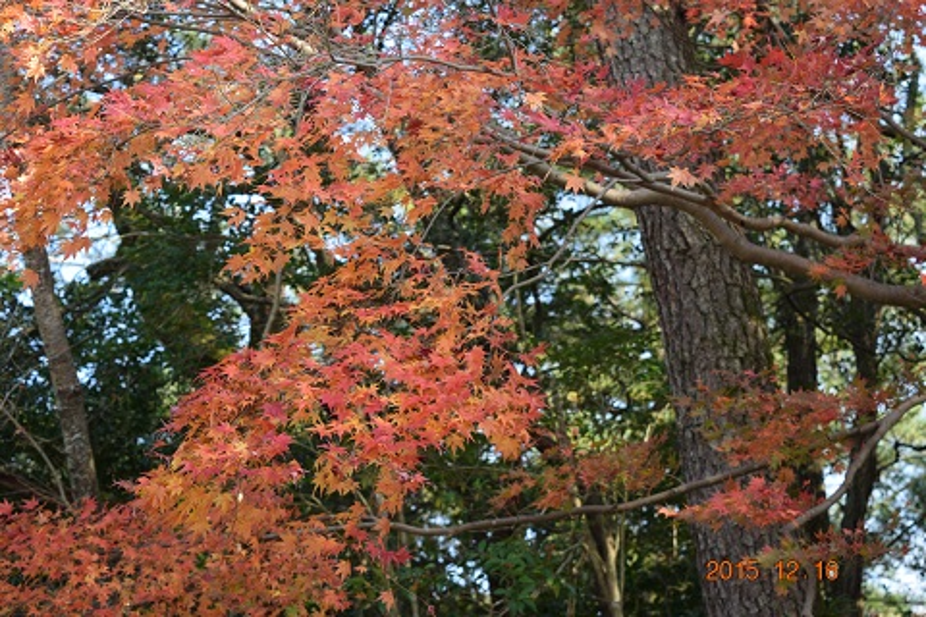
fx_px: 1929
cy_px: 308
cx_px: 463
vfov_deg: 18.2
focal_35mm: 75
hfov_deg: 27.0
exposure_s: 1/200
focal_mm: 50
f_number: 7.1
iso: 400
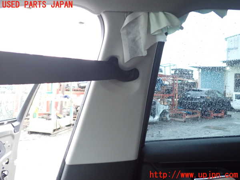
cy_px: 90
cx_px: 120
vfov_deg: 46.8
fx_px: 208
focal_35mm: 30
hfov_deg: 60.0
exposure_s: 1/30
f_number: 2.3
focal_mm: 5.4
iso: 500
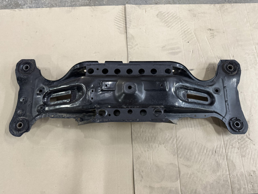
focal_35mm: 24
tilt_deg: -75.2
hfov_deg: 71.6
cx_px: 129
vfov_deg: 56.8
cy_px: 97
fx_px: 179
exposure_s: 1/60
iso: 800
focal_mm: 6.76
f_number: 1.78
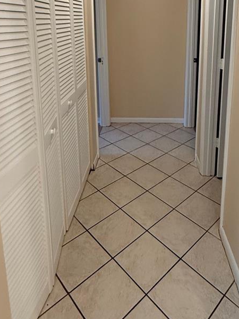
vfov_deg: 58.9
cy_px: 68
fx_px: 258
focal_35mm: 28
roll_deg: +1.2
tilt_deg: -9.7
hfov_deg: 49.3
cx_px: 147
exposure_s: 1/60
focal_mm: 2.22
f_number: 2.2
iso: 400
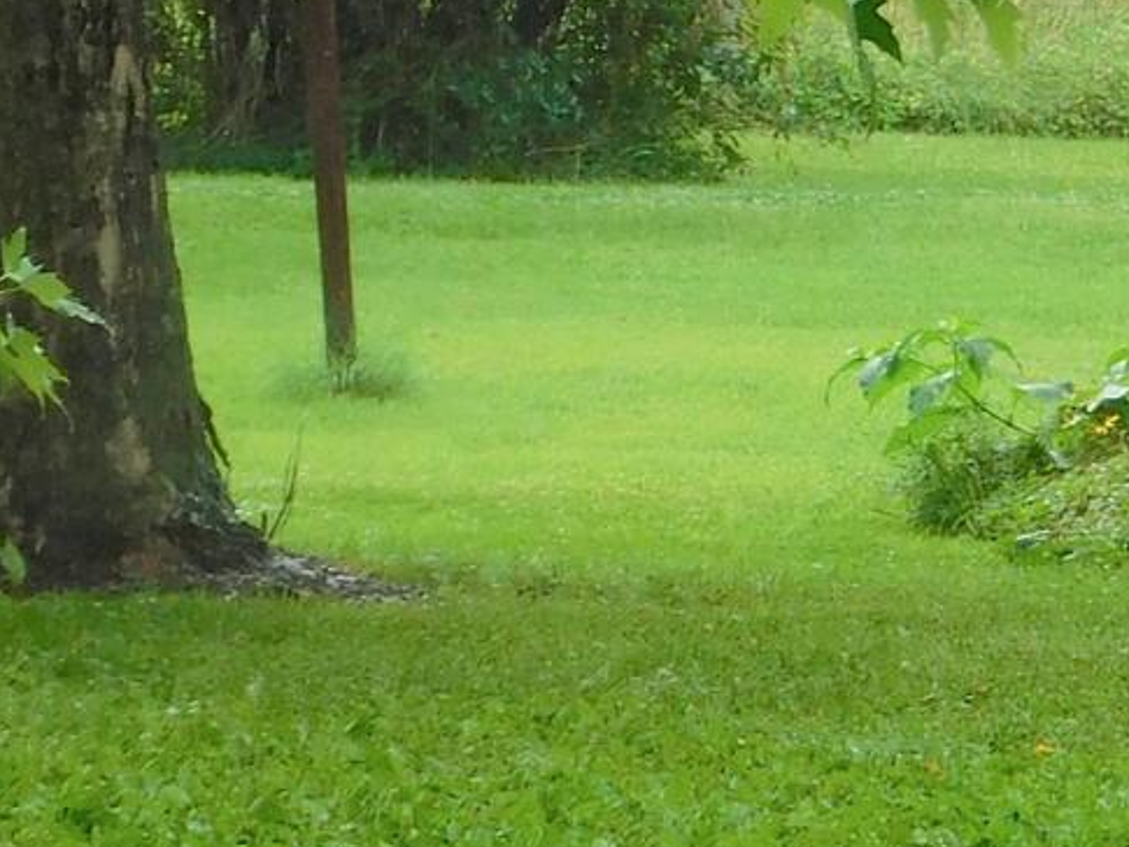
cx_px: 2302
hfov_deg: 4.7
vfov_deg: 3.5
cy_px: -496
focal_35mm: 418
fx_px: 13636
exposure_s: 1/60
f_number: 4.6
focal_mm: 17.6
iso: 125
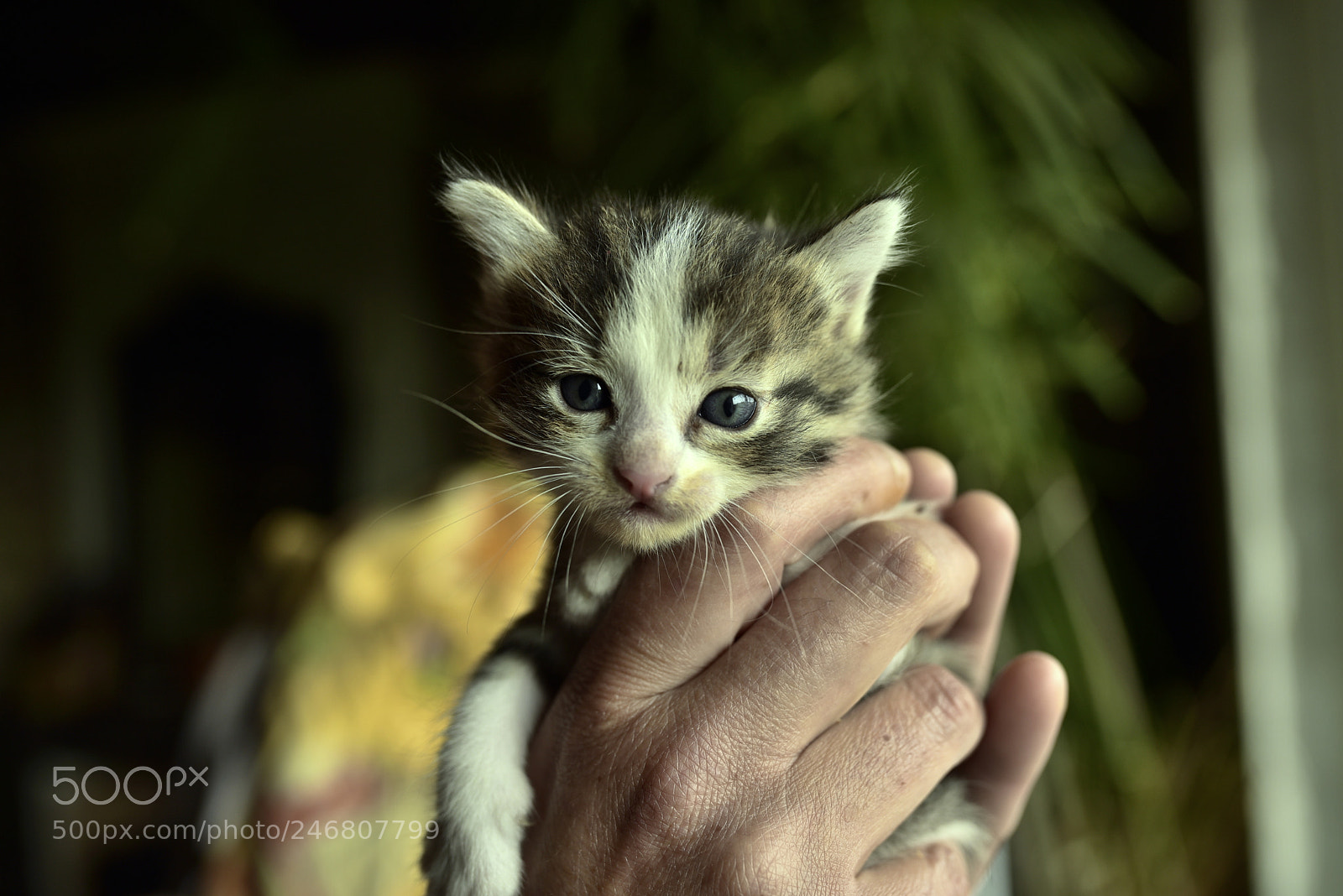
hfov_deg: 54.4
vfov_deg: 37.9
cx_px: 672
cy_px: 448
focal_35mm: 35
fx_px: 1306
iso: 100
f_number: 4
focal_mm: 35
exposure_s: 1/160
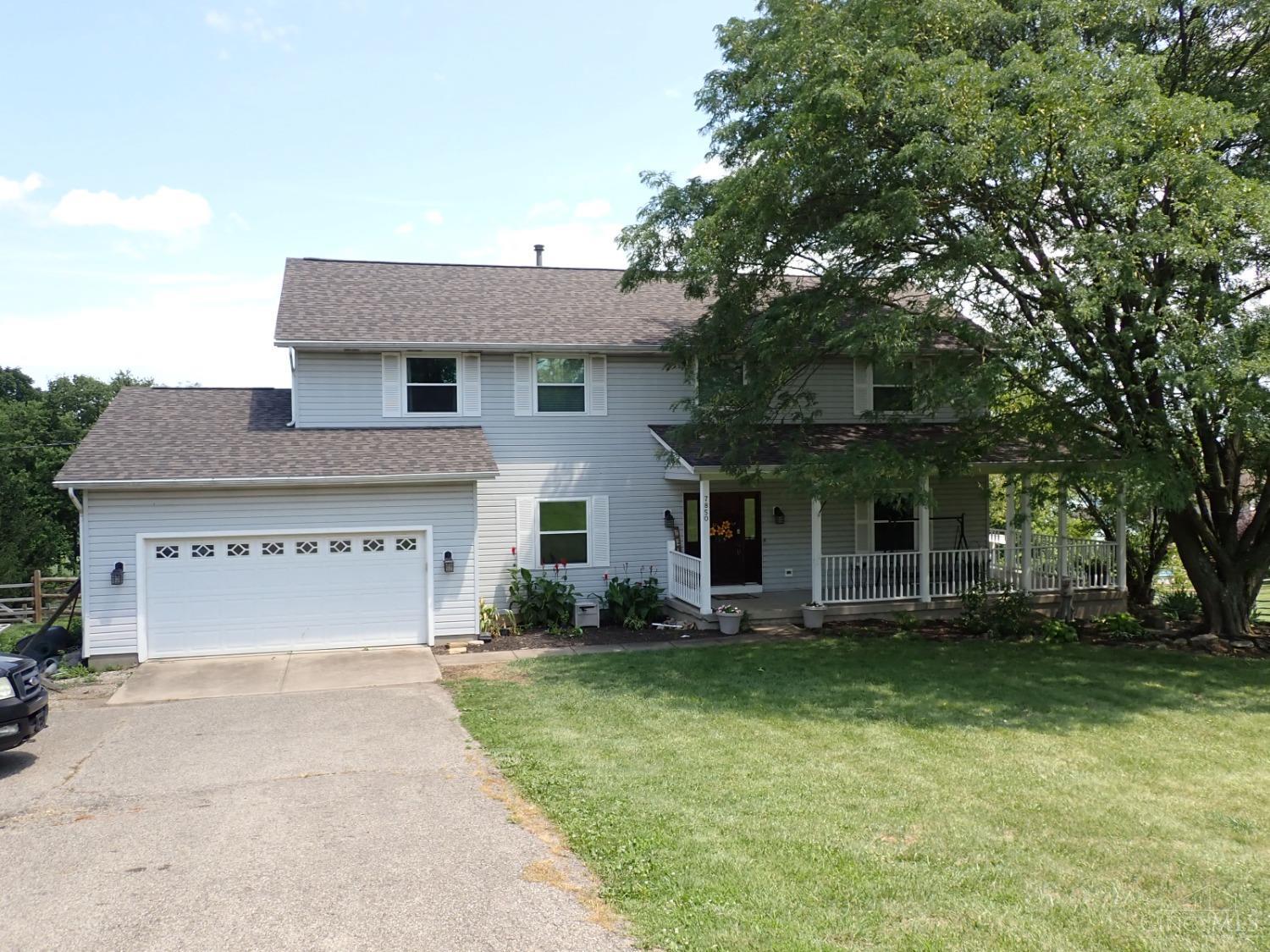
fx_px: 1027
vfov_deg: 49.7
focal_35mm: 28
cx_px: 635
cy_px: 476
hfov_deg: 63.4
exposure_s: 1/500
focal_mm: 5.05
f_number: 3.2
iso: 100
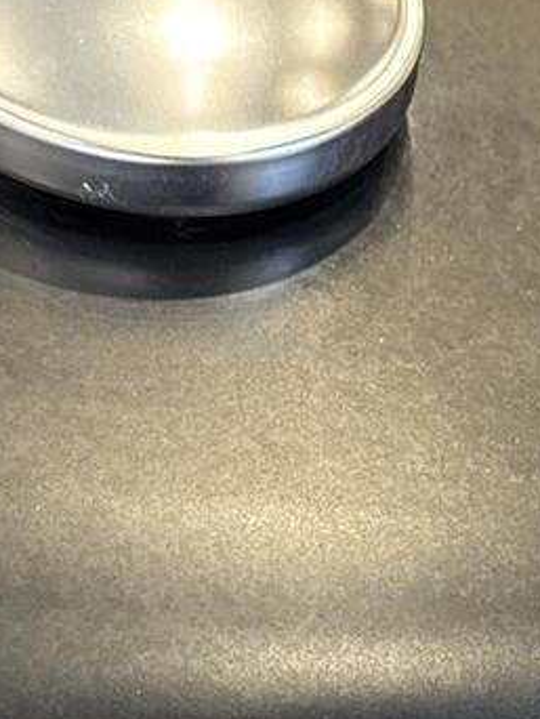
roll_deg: +8.3
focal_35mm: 101
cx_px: 450
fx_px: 2098
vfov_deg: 18.6
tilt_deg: -39.0
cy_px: 805
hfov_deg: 14.6
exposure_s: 1/100
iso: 200
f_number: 1.78
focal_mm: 6.76
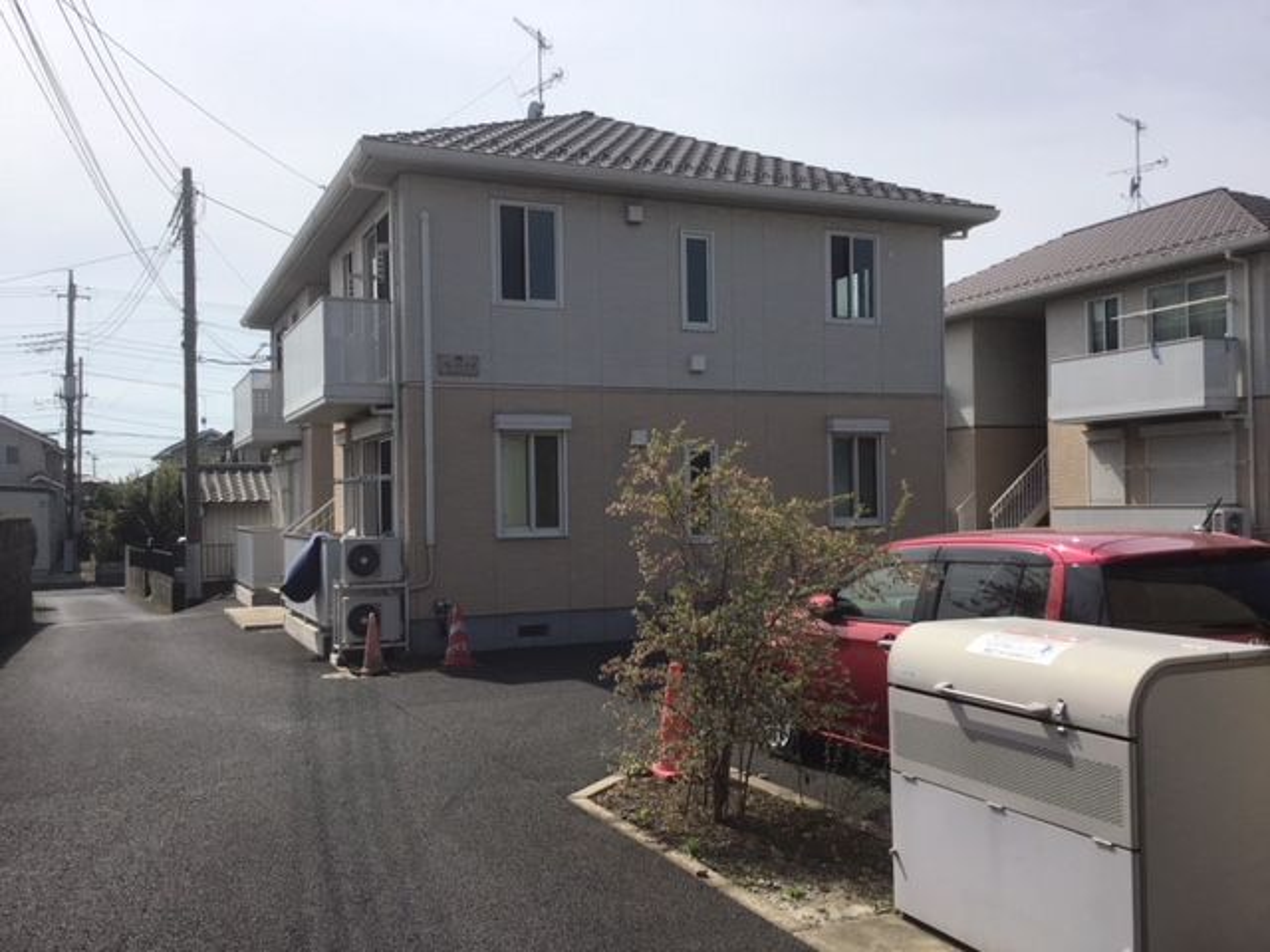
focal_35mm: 31
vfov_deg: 45.4
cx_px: 635
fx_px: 1137
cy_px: 476
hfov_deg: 58.4
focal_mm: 3.3
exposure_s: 1/1852
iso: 25
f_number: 2.4
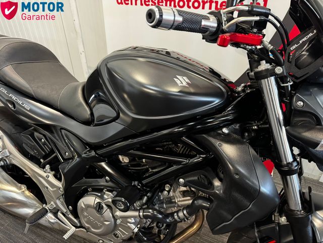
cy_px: 122
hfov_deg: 71.6
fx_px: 224
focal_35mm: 24
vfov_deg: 56.8
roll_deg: +0.5
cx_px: 162
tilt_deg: -33.9
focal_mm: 6.76
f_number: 1.78
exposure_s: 1/50
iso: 800
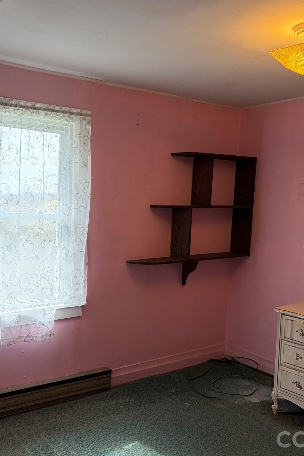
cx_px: 148
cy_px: 228
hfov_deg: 35.9
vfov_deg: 51.9
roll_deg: -0.9
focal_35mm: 37
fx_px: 469
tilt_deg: -1.8
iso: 125
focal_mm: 5.96
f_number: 1.6
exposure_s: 1/175
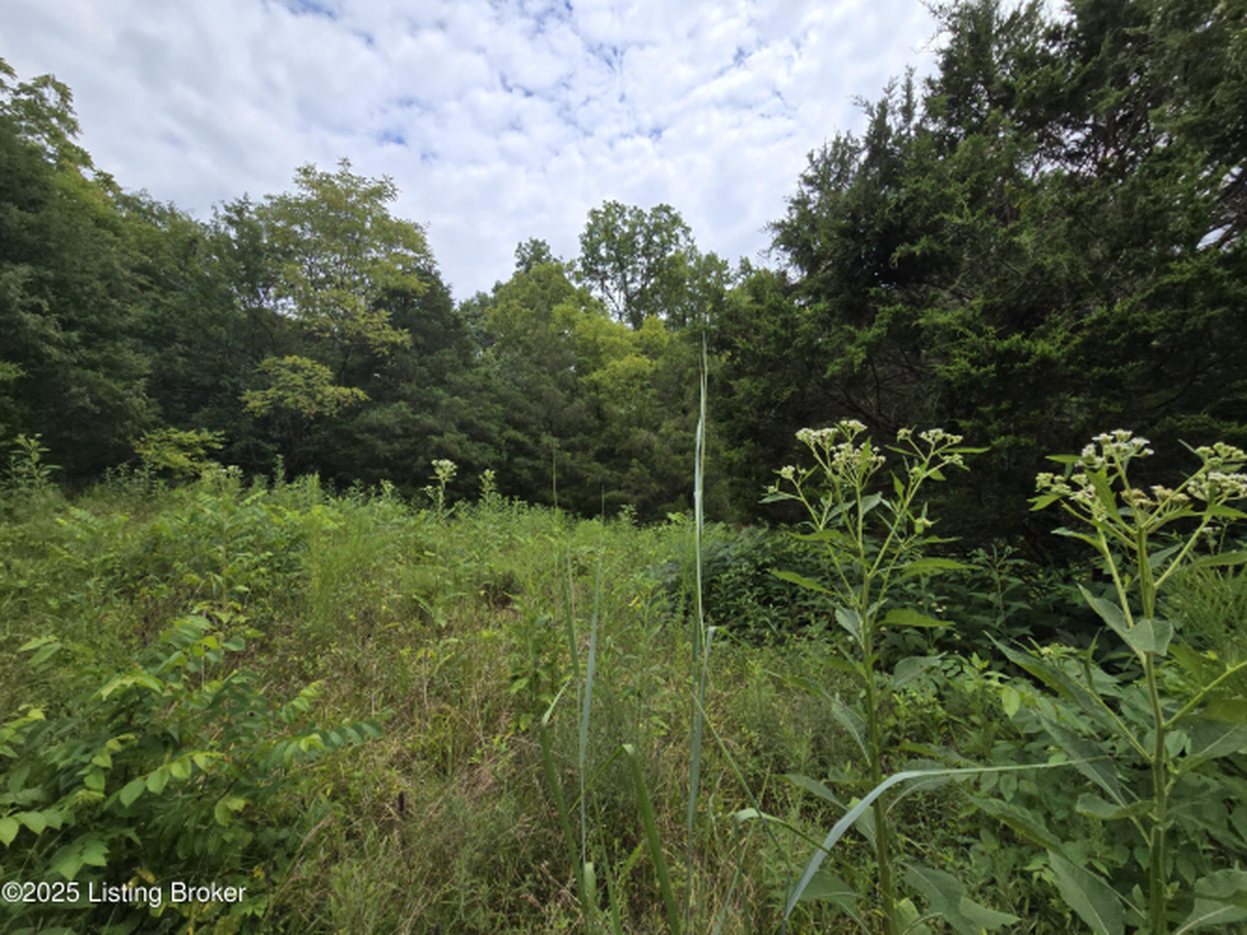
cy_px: 468
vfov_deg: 89.9
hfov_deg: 106.2
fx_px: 468
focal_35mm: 13
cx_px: 624
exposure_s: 1/2246
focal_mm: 2.2
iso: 50
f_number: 2.2
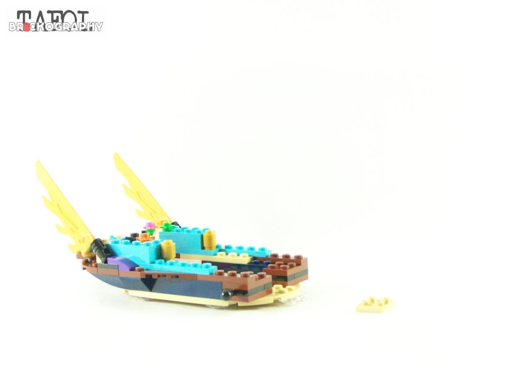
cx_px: 259
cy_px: 194
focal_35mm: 59
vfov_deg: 24.8
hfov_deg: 32.7
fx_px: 883
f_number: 3.6
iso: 400
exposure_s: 1/60
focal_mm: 9.8
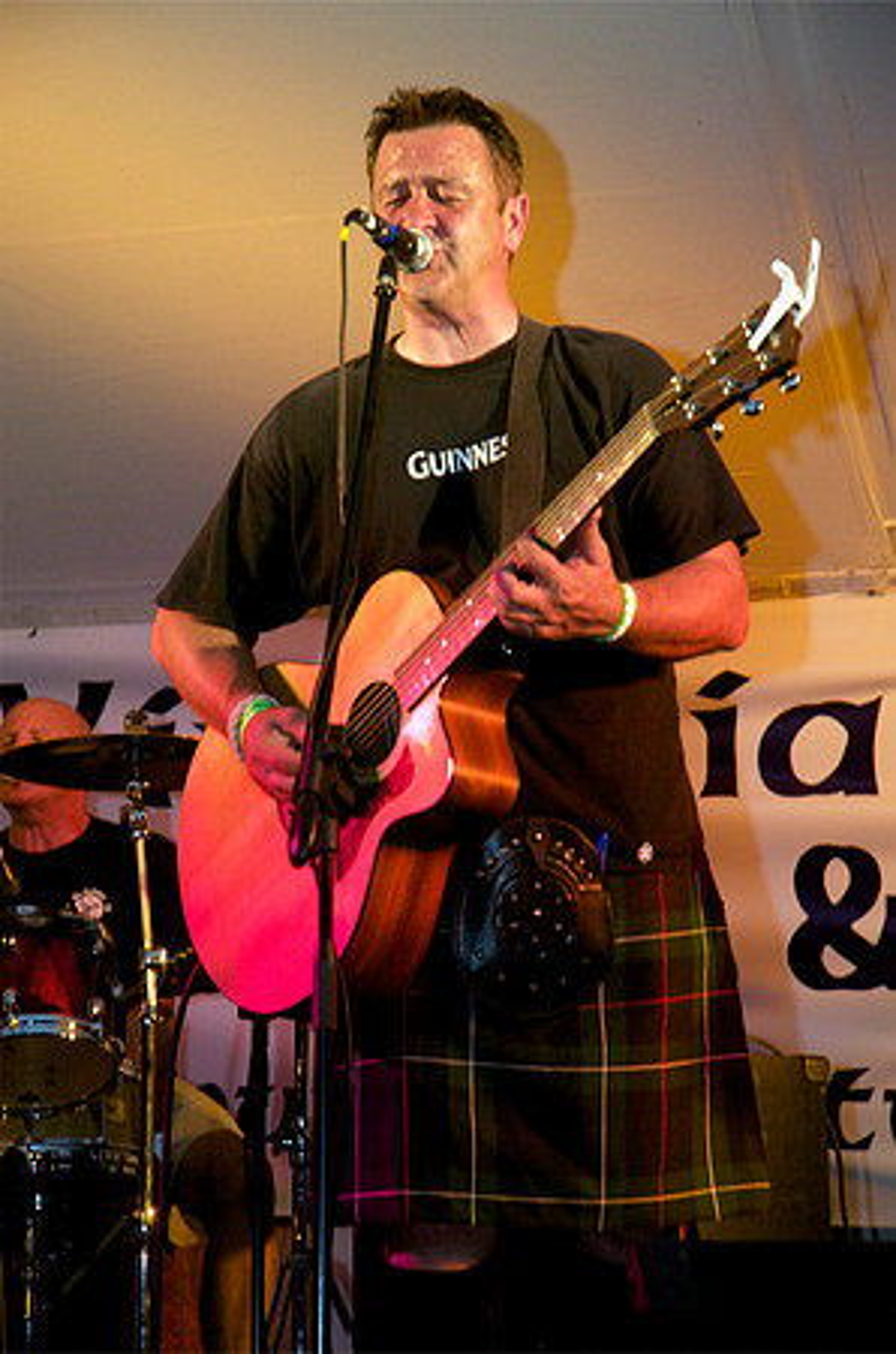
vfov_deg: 19.5
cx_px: 448
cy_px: 677
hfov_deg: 13.0
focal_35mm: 105
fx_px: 3938
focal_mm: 70
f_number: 5
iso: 500
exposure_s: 1/60
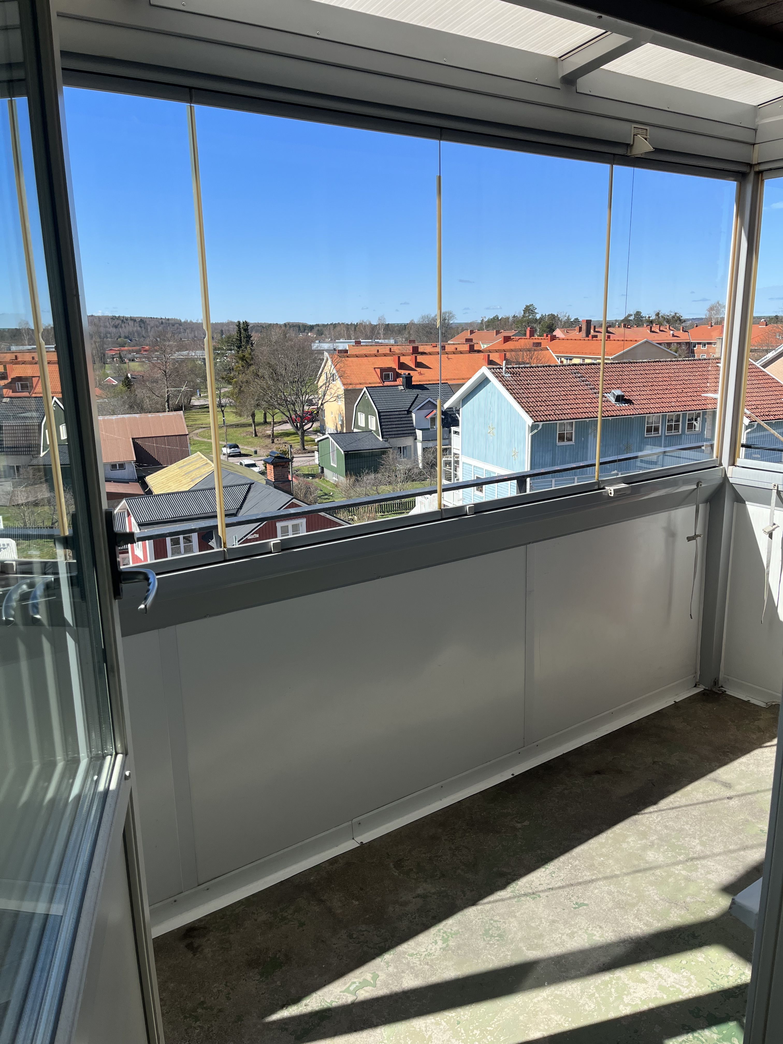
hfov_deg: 53.1
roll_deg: +1.1
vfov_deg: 67.3
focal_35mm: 26
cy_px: 522
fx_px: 784
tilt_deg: -12.7
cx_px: 392
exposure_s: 1/2463
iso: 50
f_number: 1.6
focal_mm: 5.1
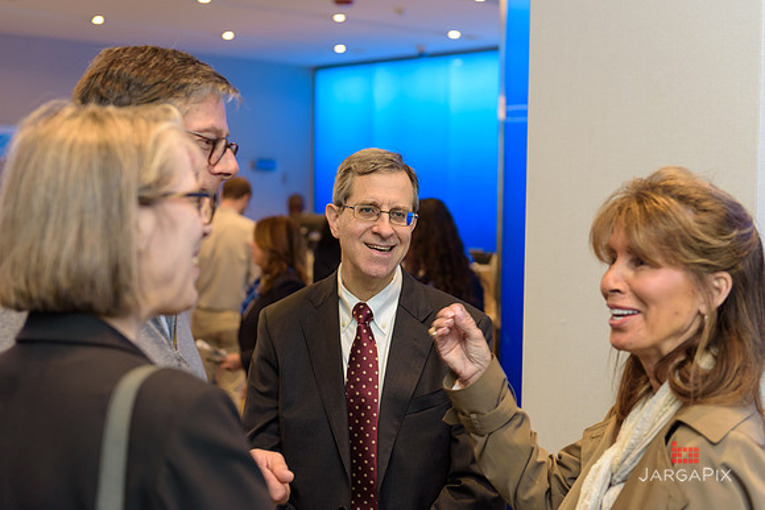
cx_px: 382
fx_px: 1275
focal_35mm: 60
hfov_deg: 33.4
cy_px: 255
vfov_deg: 22.6
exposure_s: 1/125
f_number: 3.2
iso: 640
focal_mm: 60
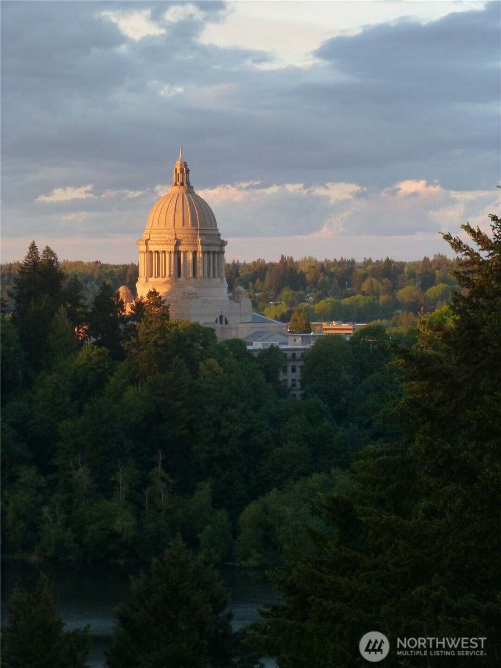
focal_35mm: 145
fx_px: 2798
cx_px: 250
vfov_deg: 13.6
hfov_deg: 10.2
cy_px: 334
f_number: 5.4
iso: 400
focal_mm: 25.9
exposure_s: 1/60
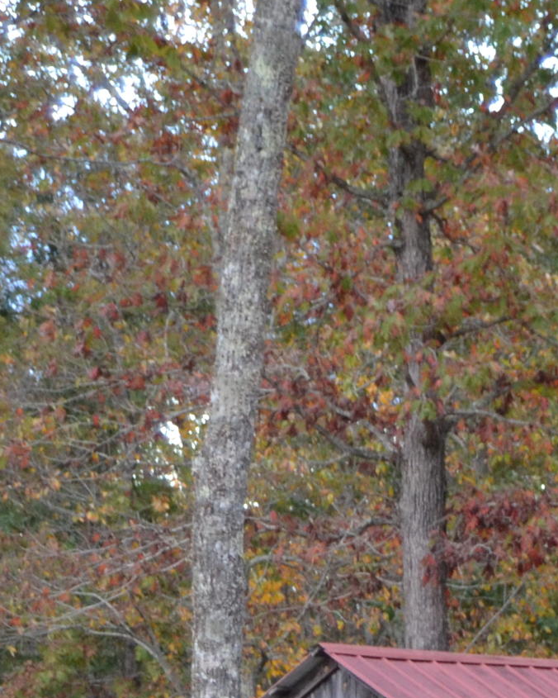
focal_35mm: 160
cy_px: 801
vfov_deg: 11.8
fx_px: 3303
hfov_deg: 9.1
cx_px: 1119
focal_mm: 32
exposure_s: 1/60
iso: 1000
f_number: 4.5
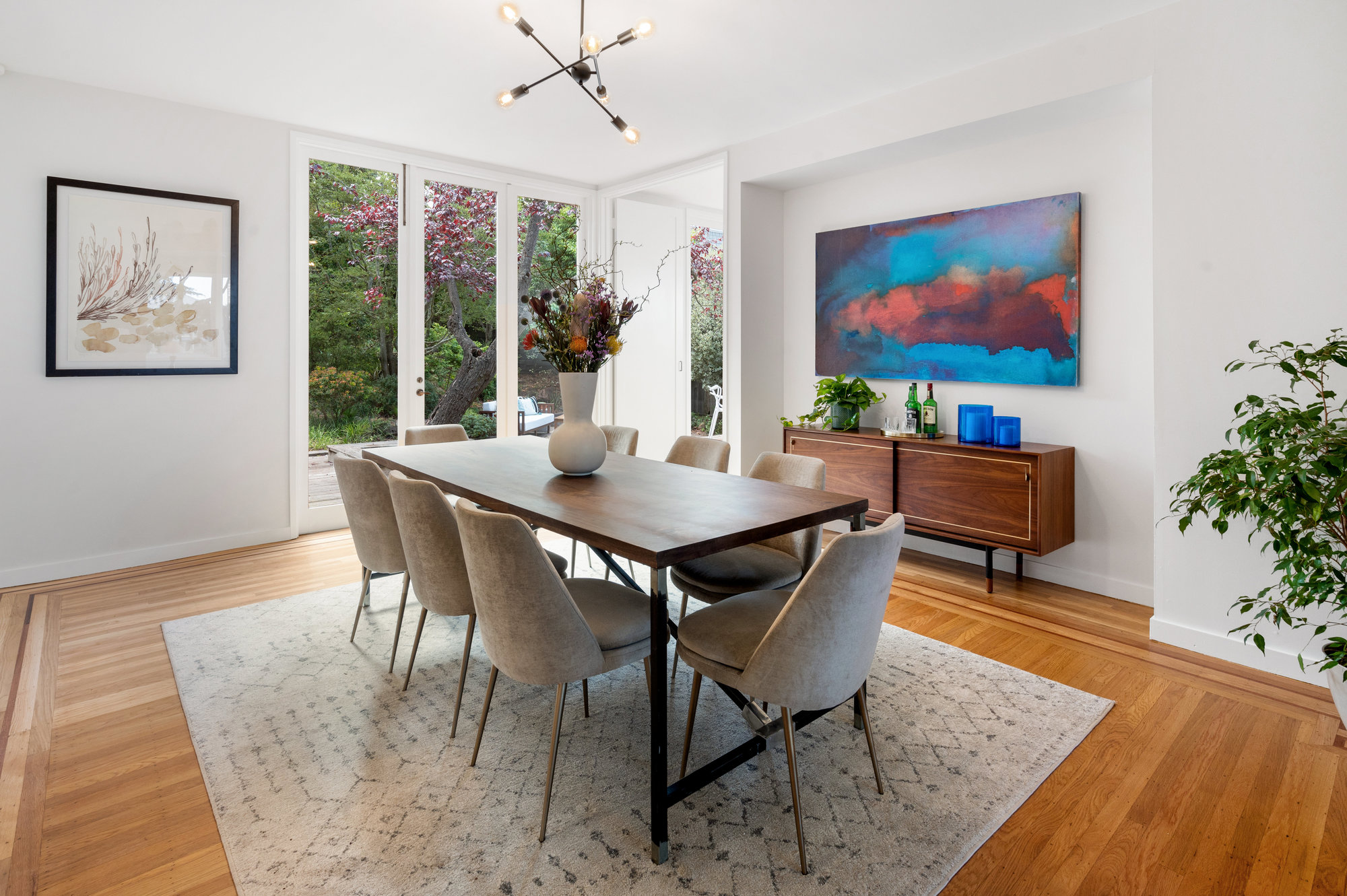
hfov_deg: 93.3
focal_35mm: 17
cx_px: 674
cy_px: 448
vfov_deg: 70.4
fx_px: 636
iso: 400
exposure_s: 1/10
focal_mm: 17
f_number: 9
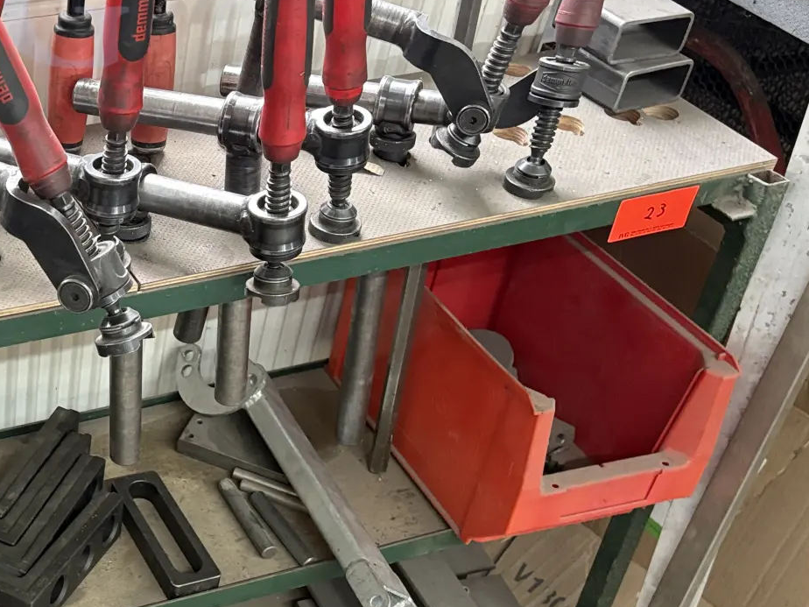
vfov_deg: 26.7
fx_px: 1262
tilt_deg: -41.4
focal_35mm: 54
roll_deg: -2.2
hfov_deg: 32.7
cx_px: 4
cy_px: 442
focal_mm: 5.96
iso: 250
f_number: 1.6
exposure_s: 1/50
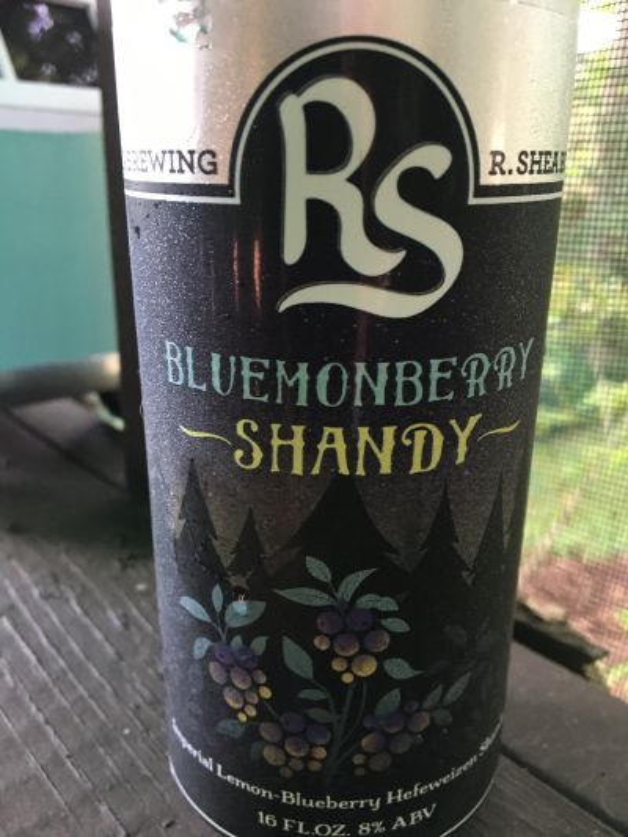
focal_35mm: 29
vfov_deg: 61.6
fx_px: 701
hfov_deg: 48.2
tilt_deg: -19.7
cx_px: 314
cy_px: 418
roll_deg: -1.3
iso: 160
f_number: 2.2
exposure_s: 1/30
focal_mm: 4.15
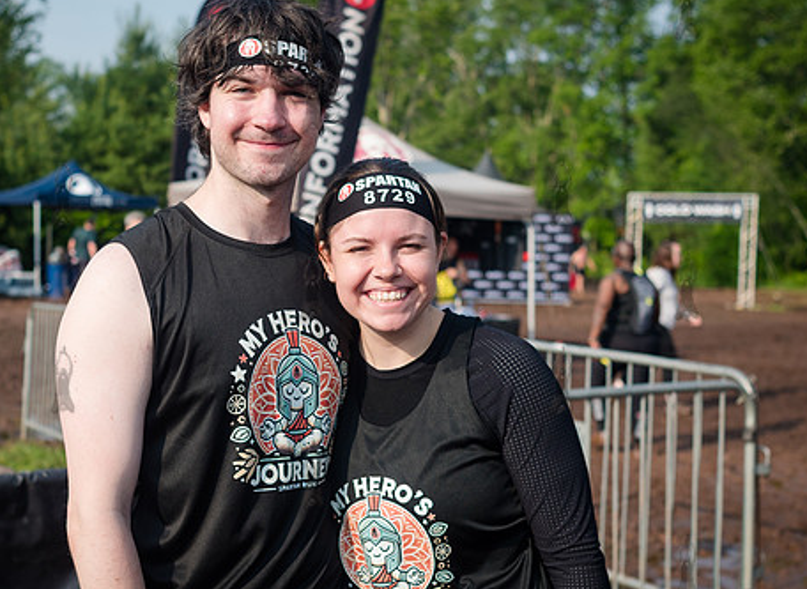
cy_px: 322
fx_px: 1339
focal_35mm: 58
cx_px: 326
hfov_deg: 33.4
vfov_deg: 24.8
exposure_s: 1/2000
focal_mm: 35
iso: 250
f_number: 4
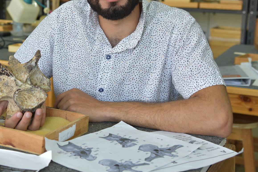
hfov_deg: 26.0
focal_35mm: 76
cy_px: 56
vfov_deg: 17.9
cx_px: 41
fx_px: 545
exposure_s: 1/100
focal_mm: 44
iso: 400
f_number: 5
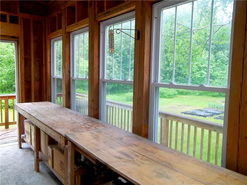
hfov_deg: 63.4
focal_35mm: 28
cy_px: 92
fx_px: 200
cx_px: 124
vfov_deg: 49.7
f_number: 3.5
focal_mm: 5.05
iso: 78
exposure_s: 1/30
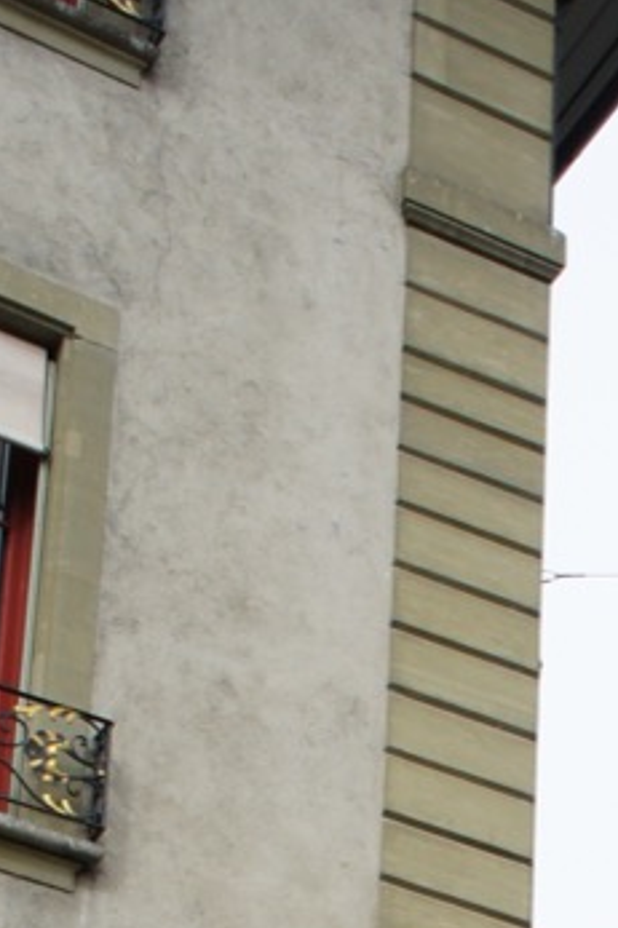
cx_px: 935
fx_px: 3583
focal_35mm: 139
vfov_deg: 13.2
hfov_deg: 9.6
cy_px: 1717
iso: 250
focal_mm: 23
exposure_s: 1/160
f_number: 11
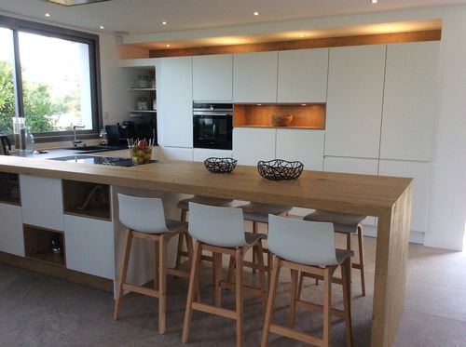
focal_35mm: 32
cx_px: 233
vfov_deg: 44.0
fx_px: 430
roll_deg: -0.1
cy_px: 174
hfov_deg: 56.9
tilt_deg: -9.5
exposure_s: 1/100
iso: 50
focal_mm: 3.3
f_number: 2.4
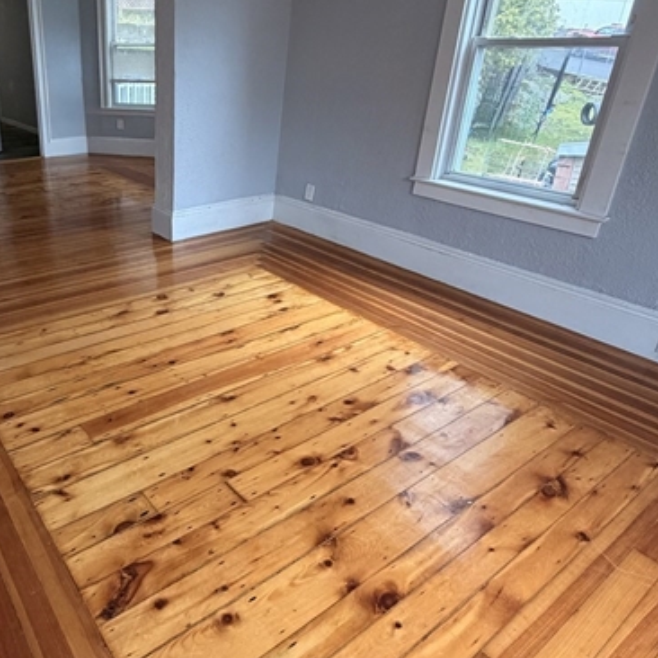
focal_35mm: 26
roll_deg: -0.5
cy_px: 295
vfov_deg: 60.8
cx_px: 176
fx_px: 559
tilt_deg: -24.3
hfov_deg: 58.2
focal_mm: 2.22
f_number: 2.2
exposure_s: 1/121
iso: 250
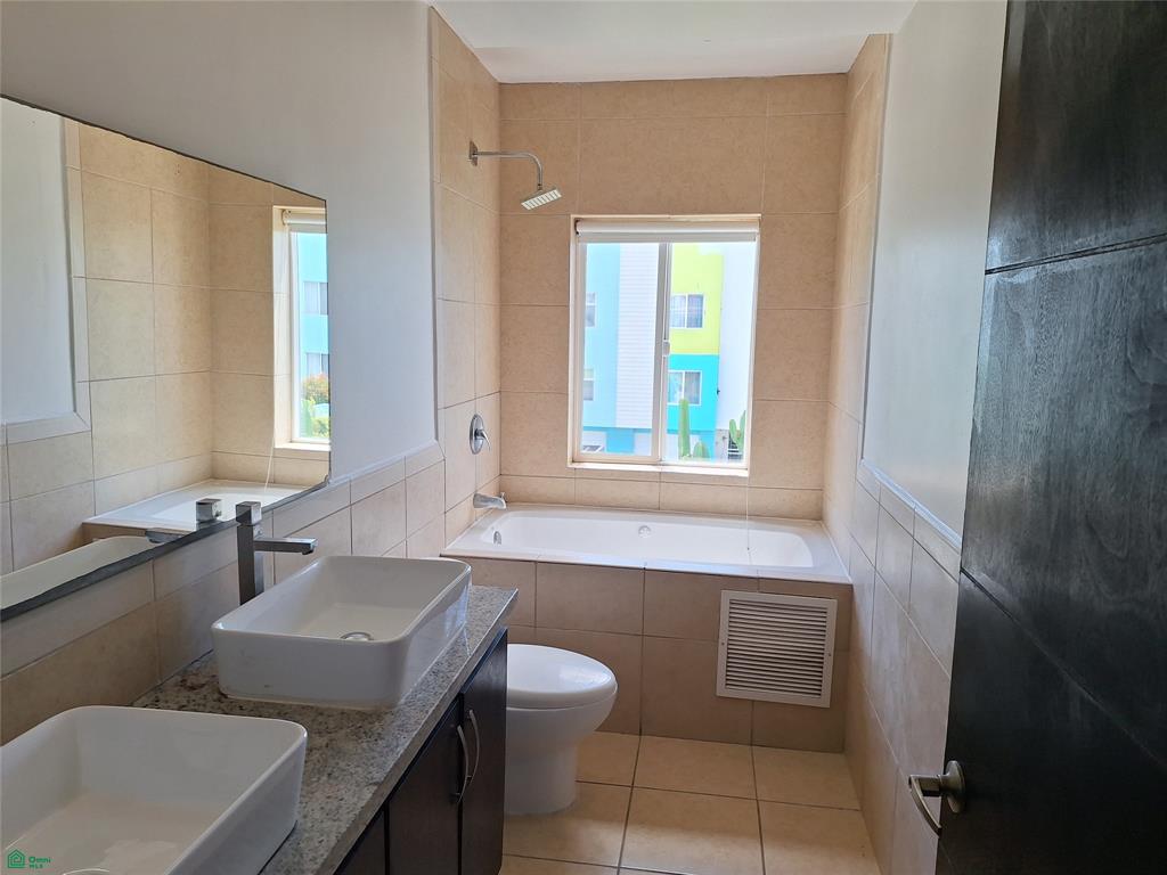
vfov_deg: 58.9
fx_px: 775
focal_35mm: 23
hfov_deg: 73.9
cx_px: 584
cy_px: 438
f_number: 1.8
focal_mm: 5.54
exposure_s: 1/248
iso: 40
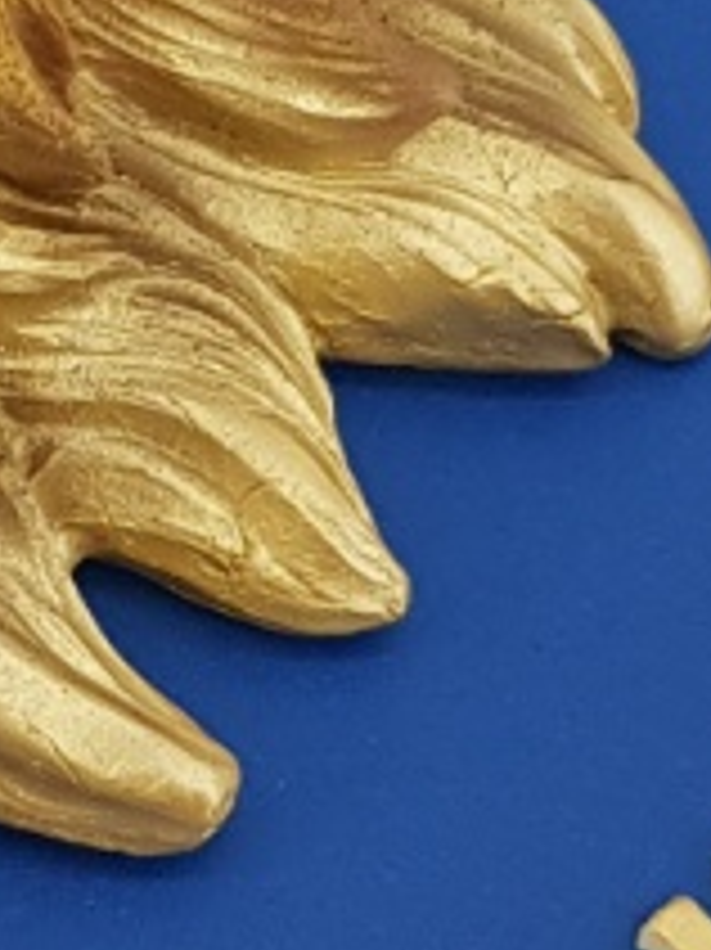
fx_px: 5401
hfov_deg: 7.4
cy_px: 90
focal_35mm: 197
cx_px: -482
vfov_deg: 10.0
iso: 64
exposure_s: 1/100
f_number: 1.7
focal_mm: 4.2
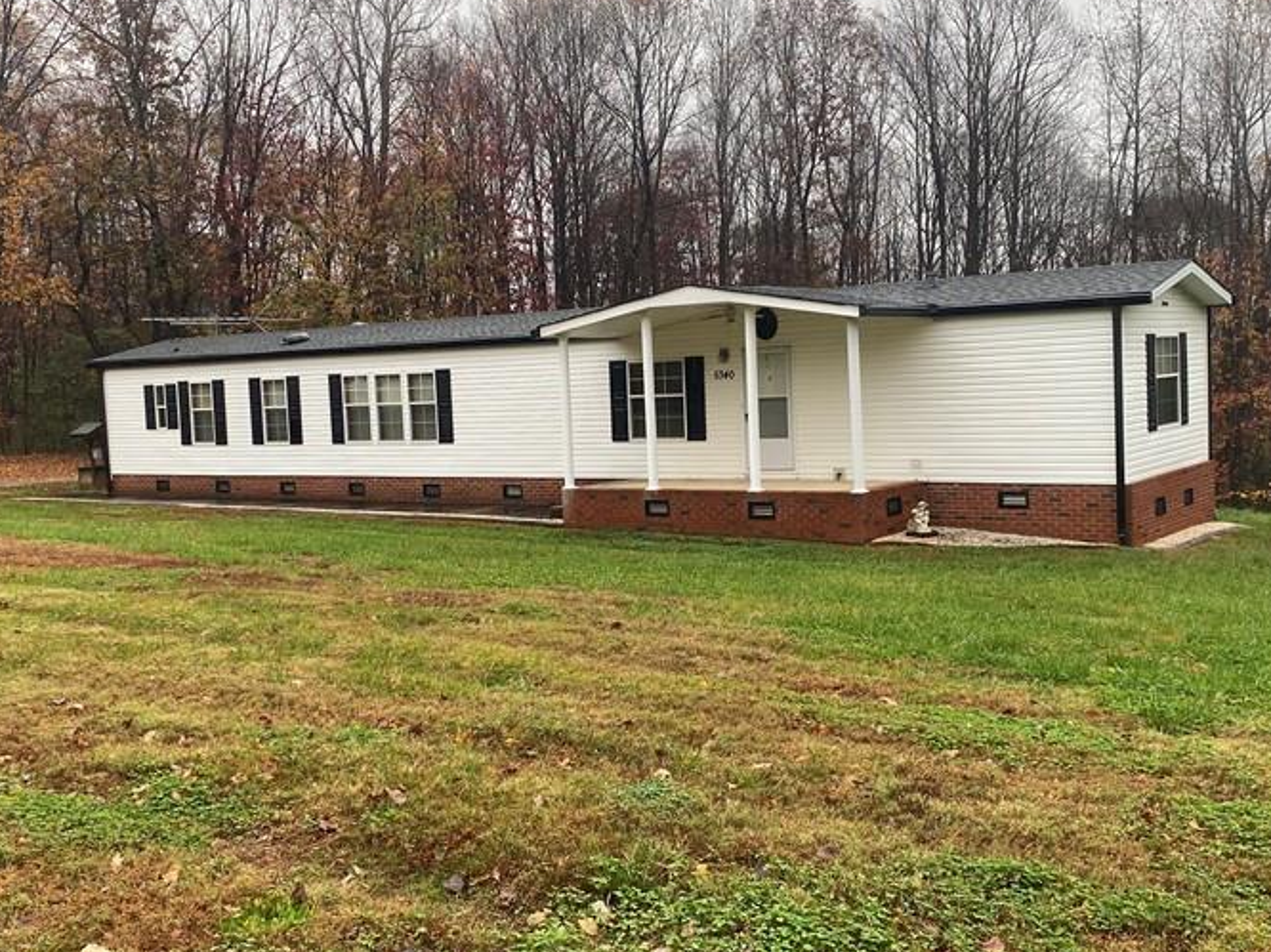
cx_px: 628
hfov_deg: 46.8
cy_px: 490
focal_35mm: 40
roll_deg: +2.0
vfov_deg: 35.9
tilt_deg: -4.3
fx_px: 1468
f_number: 1.8
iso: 32
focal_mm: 4.25
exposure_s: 1/154
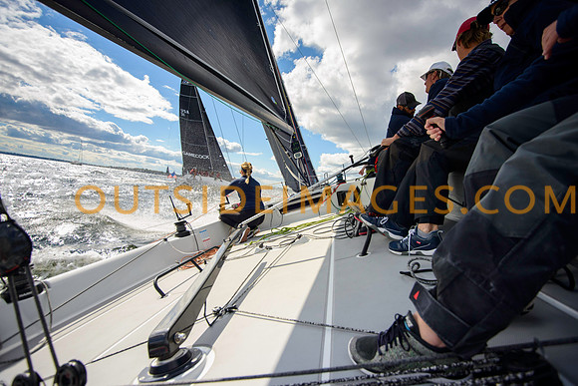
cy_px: 193
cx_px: 289
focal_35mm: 15
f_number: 5.6
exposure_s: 1/2500
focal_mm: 15
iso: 400
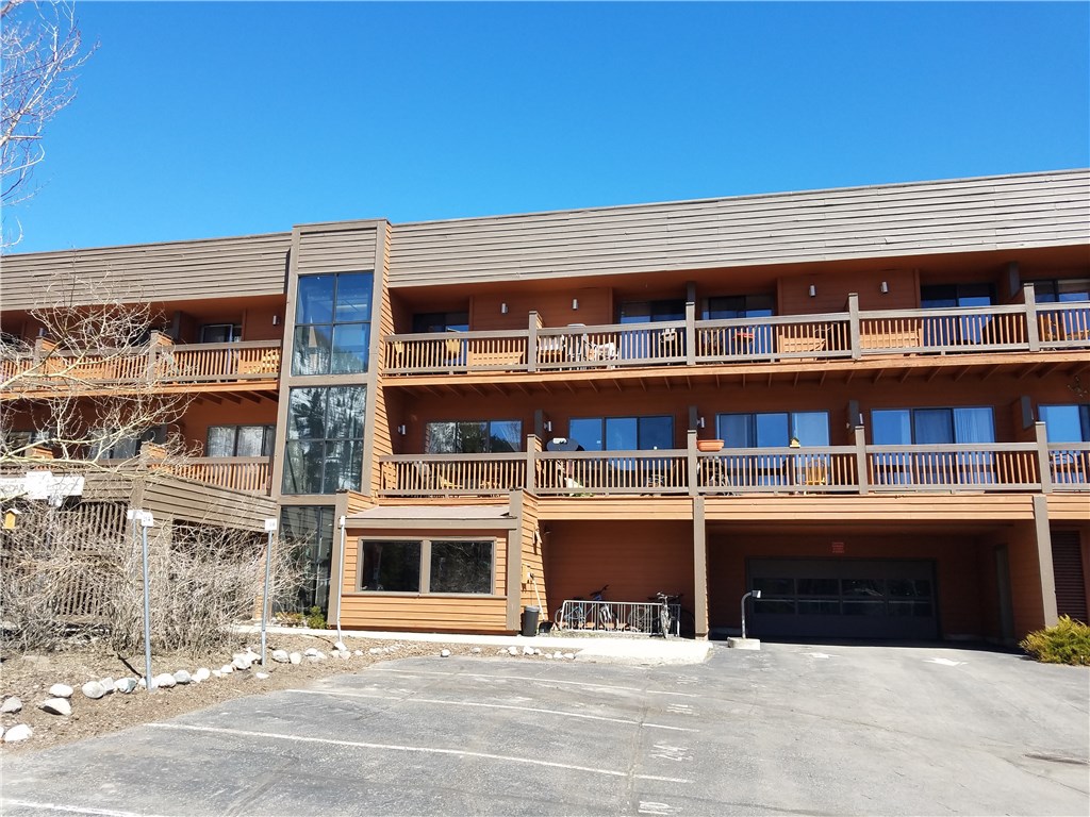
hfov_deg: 67.3
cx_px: 545
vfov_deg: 53.1
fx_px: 819
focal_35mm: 26
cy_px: 408
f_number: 1.7
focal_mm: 4.2
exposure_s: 1/1160
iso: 50
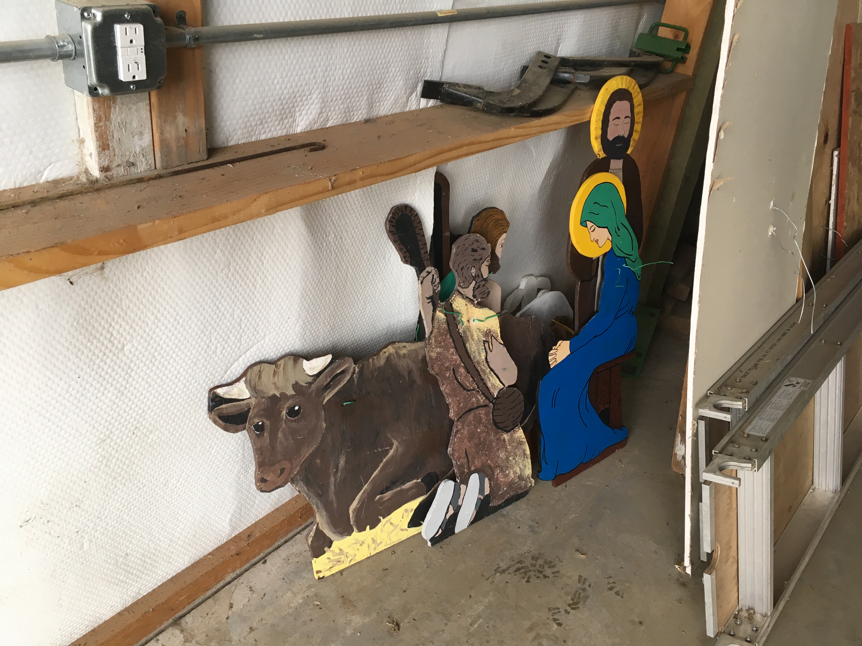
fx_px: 722
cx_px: 431
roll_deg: -9.4
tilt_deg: -29.5
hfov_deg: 61.7
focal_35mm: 29
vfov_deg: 48.2
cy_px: 323
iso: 25
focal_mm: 4.15
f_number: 2.2
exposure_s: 1/30
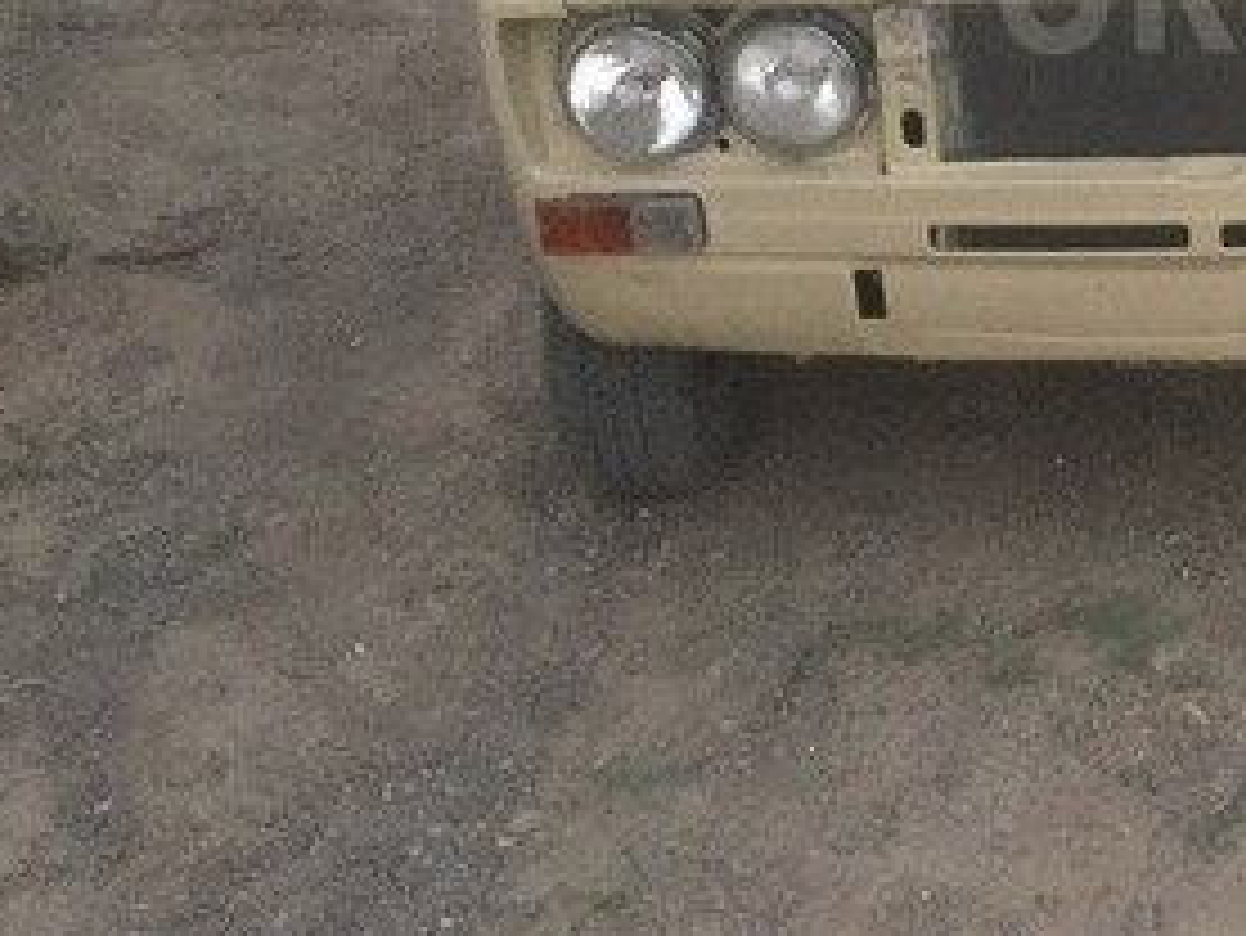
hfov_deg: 26.1
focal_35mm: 69
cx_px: 1345
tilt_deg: -14.9
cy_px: -16
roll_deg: -1.3
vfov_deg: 20.6
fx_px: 2485
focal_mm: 4.15
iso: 250
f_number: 2.2
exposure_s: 1/25
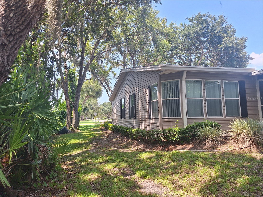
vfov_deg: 58.9
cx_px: 132
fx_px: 175
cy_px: 98
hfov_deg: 73.9
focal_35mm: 23
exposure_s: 1/683
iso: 40
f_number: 1.8
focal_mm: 5.54
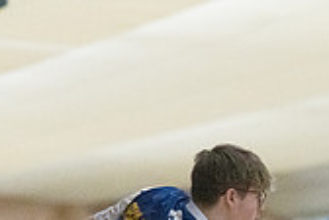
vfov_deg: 2.5
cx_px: 184
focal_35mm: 551
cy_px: 364
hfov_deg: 3.7
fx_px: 5035
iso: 10000
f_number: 4
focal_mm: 160
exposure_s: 1/1000
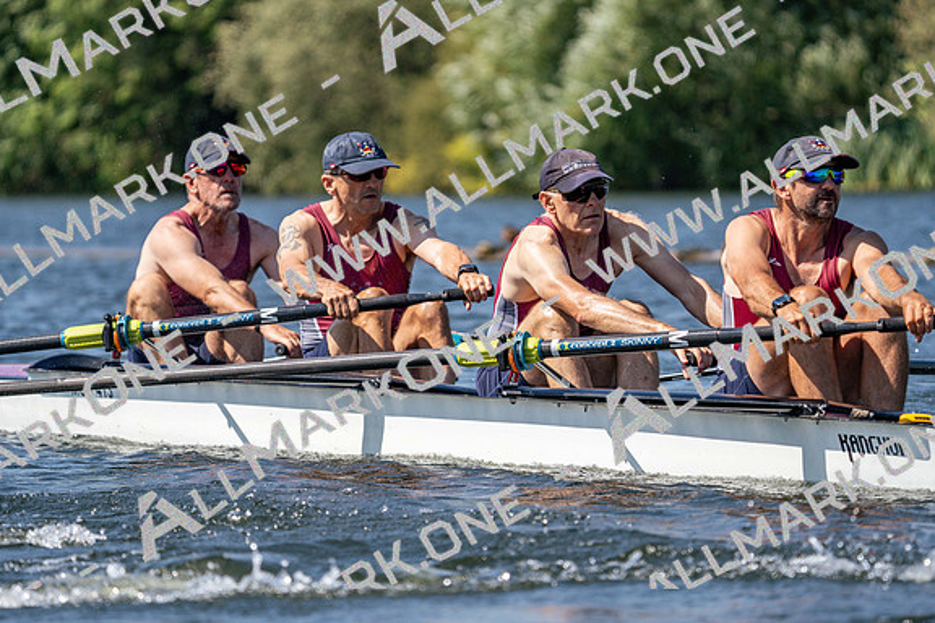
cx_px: 468
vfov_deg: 4.6
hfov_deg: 6.8
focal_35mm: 302
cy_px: 311
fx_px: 7843
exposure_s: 1/2000
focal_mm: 300
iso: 320
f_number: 5.6
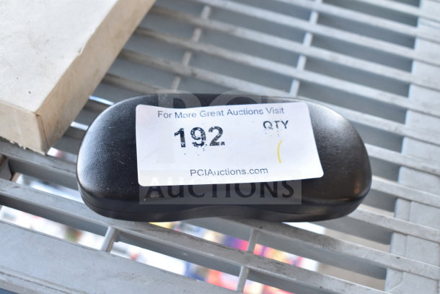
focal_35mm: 51
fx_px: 623
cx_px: 220
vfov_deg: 26.5
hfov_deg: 38.9
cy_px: 147
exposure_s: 1/50
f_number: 4.5
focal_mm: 34
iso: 560
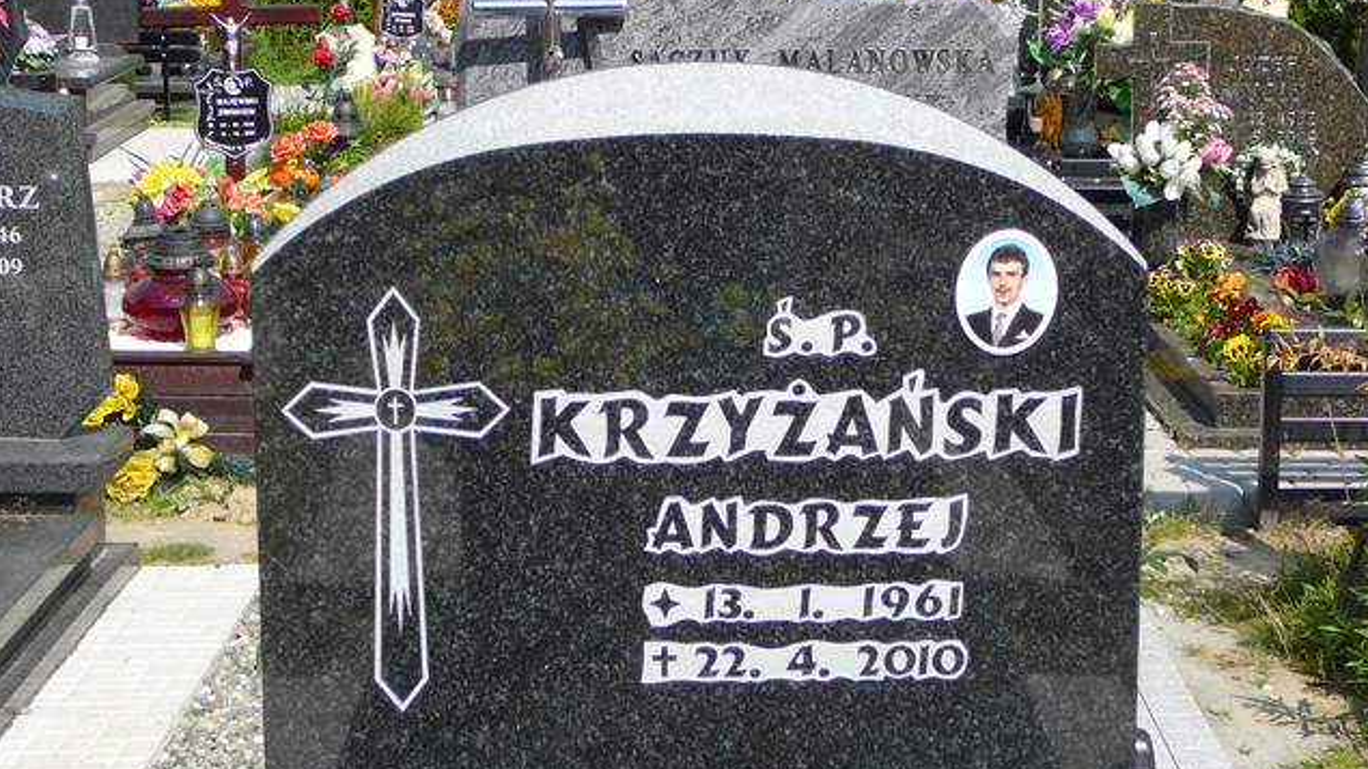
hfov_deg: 27.2
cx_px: 683
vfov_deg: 15.5
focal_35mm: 78
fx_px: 2829
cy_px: 418
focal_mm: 10.5
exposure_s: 1/640
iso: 80
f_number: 3.7
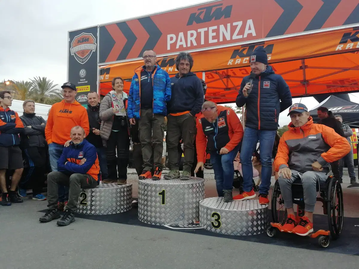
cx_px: 180
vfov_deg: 51.4
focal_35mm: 27
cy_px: 134
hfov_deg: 65.3
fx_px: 280
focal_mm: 3.95
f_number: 4
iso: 160
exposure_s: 1/50
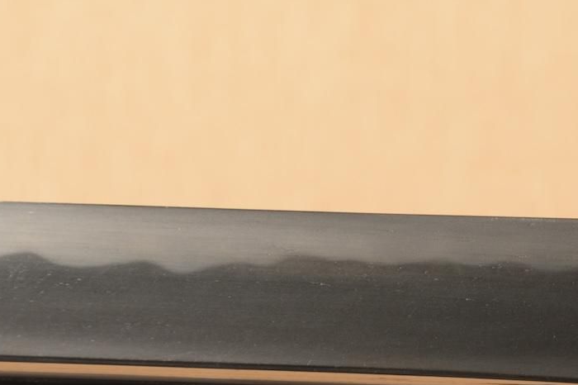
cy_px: 263
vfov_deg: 5.1
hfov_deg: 7.6
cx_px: 568
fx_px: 4333
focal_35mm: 270
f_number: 11
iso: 400
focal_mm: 90
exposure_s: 1/2
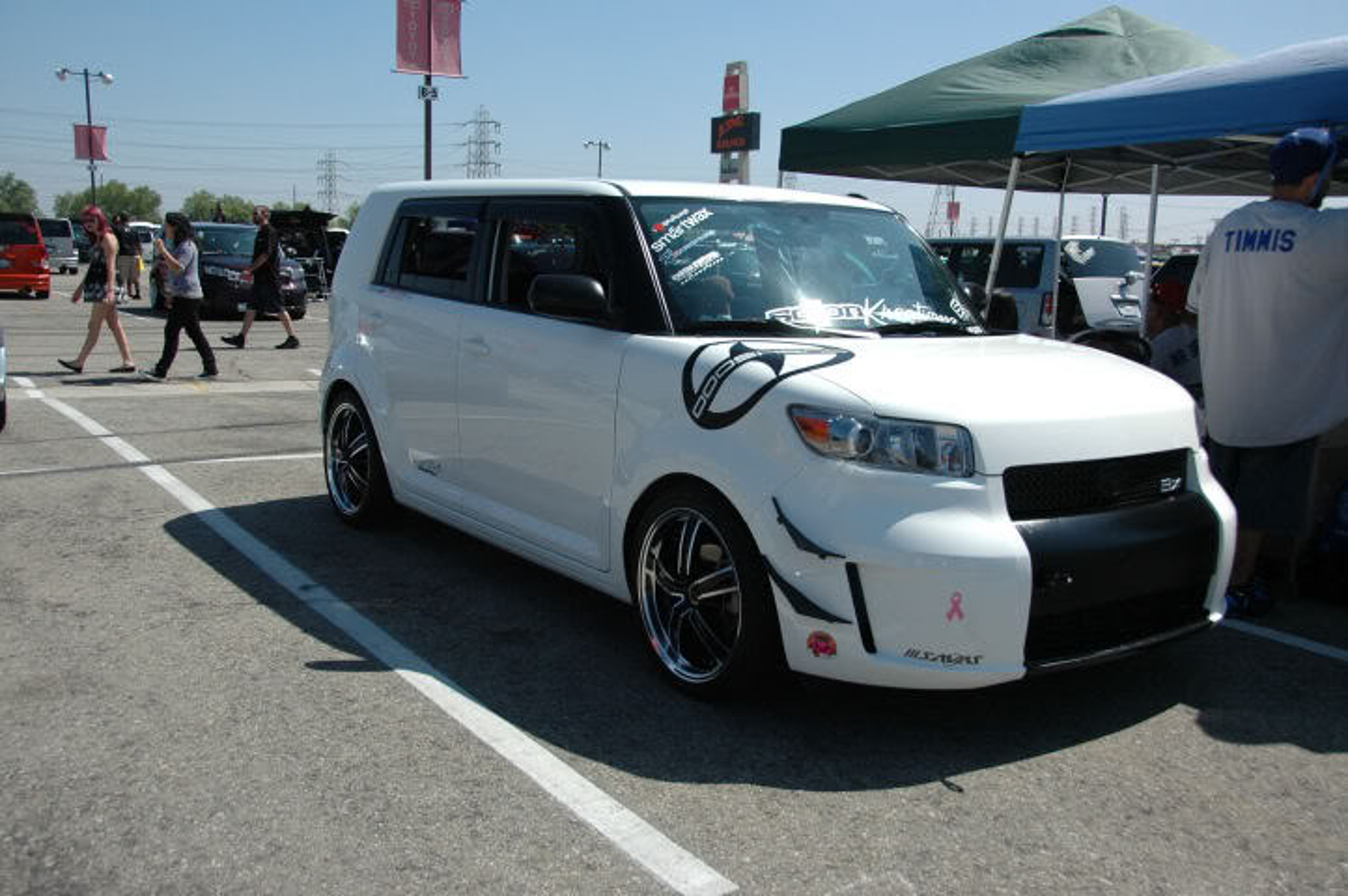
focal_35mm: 33
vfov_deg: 39.9
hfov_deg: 57.3
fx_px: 1235
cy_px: 448
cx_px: 674
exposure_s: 1/2000
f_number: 4.5
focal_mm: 22
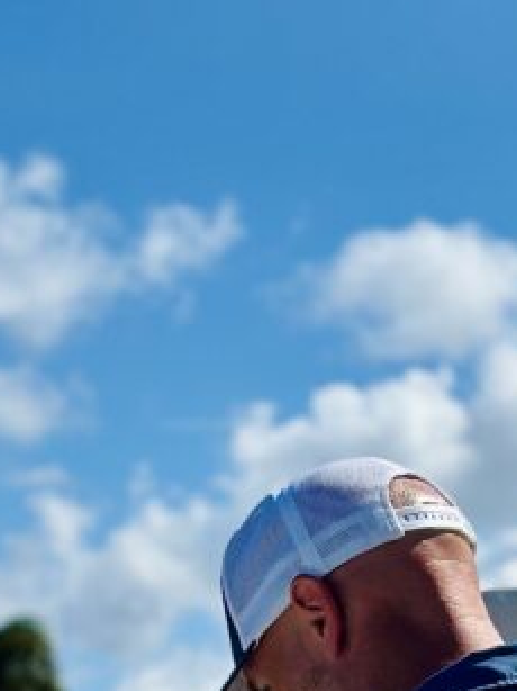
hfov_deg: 9.3
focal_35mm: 160
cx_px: 225
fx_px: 3188
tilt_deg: +1.4
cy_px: 936
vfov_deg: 12.0
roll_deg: -0.9
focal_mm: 6.86
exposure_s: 1/6623
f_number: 1.78
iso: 100
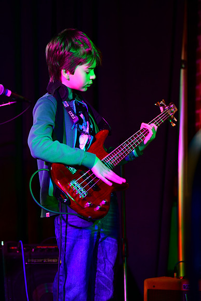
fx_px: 1004
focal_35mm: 120
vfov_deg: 17.1
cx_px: 100
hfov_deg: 11.4
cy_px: 150
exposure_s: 1/125
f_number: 2.8
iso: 1250
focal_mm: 120
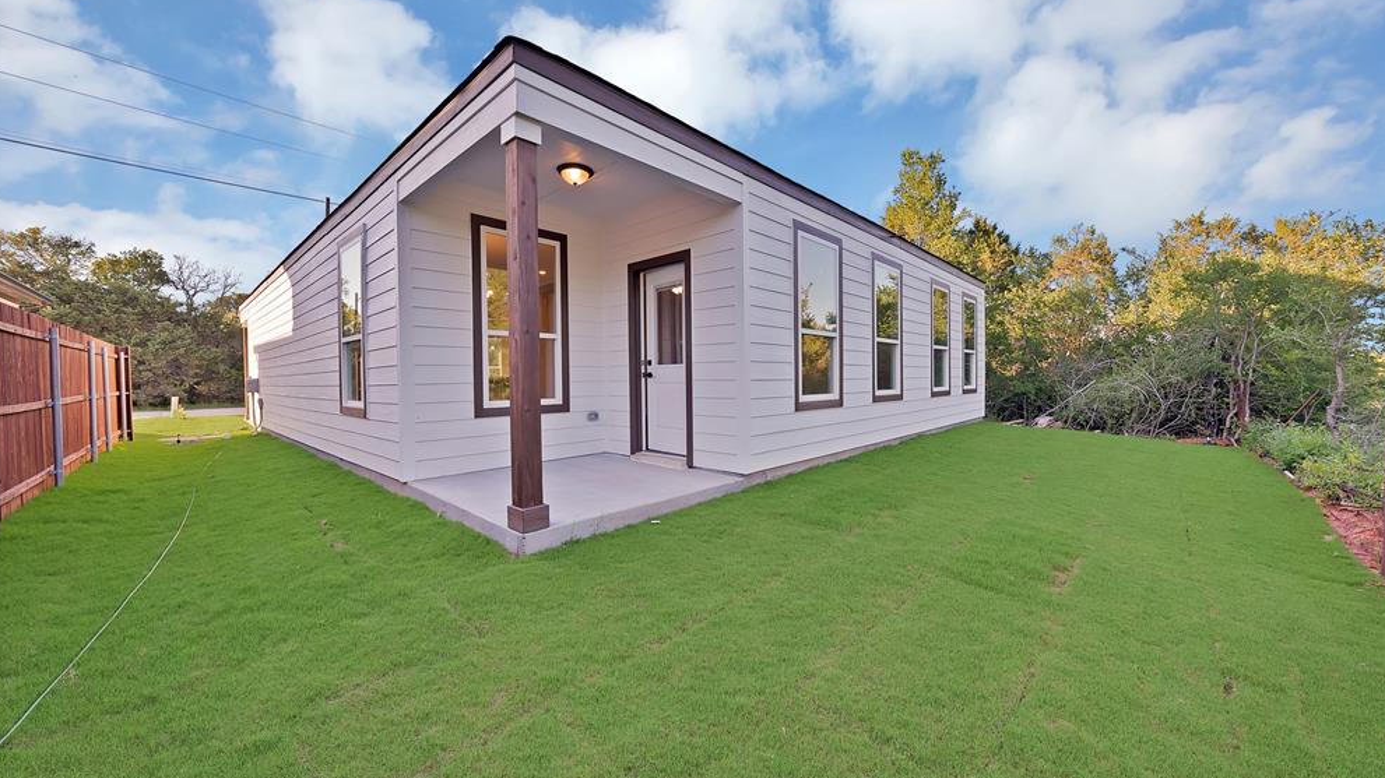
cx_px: 706
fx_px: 477
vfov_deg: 78.4
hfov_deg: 110.8
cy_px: 394
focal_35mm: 13
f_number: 9
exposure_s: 1/40
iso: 640
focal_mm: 12
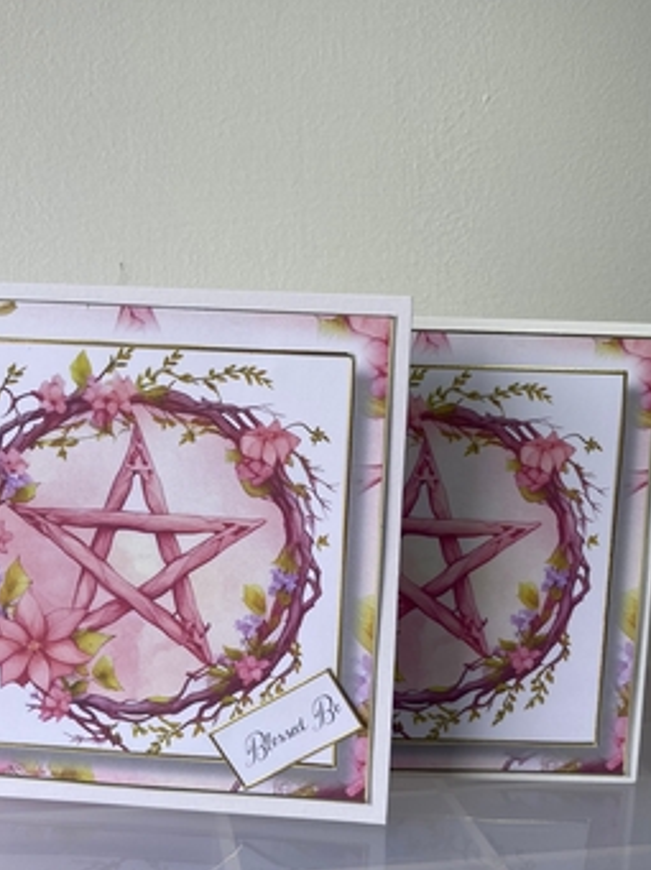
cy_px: 490
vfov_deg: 50.1
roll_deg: -3.3
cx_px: 292
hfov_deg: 38.6
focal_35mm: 37
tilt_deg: -8.6
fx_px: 930
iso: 20
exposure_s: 1/159
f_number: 1.8
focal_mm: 3.99
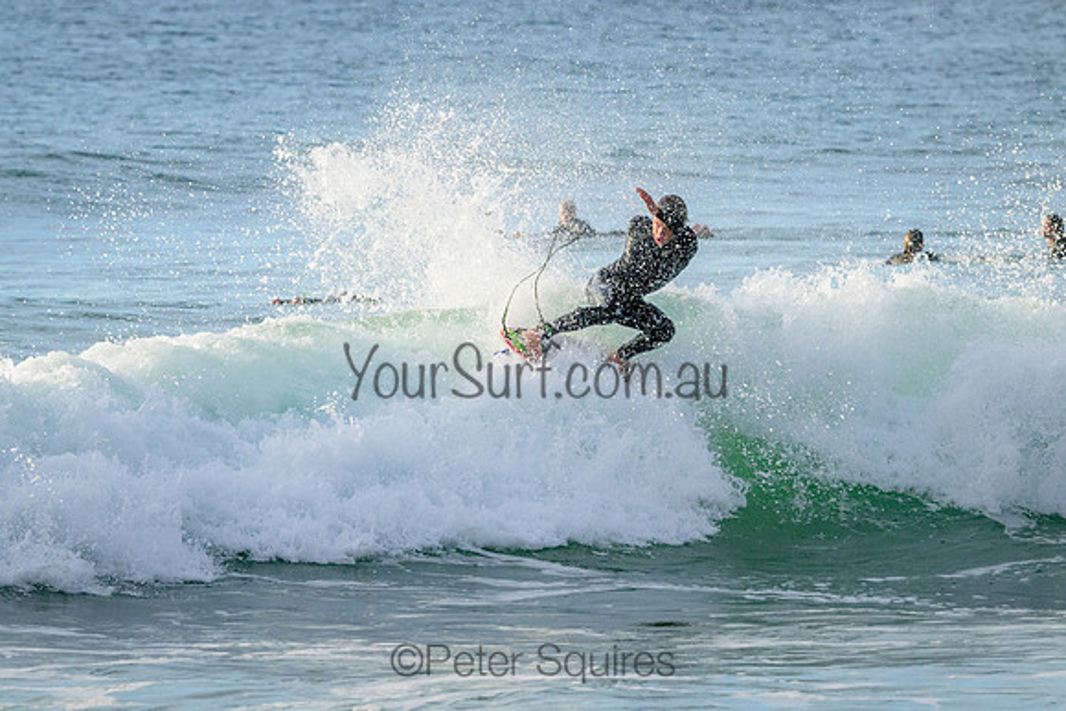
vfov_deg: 3.0
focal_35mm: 460
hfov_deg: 4.5
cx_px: 533
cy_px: 356
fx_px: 13624
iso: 3200
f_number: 11
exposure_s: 1/1250
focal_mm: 460
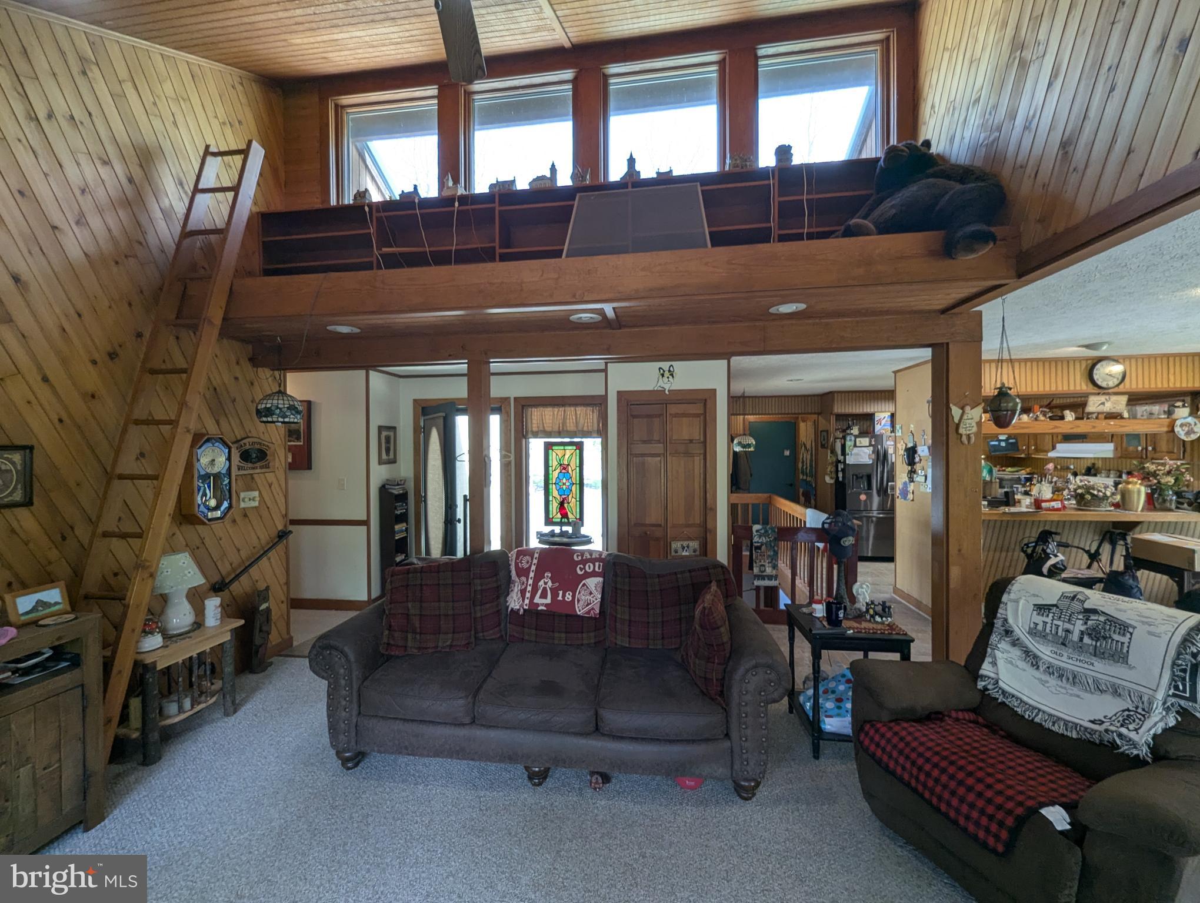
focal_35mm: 13
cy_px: 452
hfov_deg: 106.1
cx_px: 600
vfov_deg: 90.1
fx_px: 451
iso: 59
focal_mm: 1.95
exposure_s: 1/60
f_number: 2.2
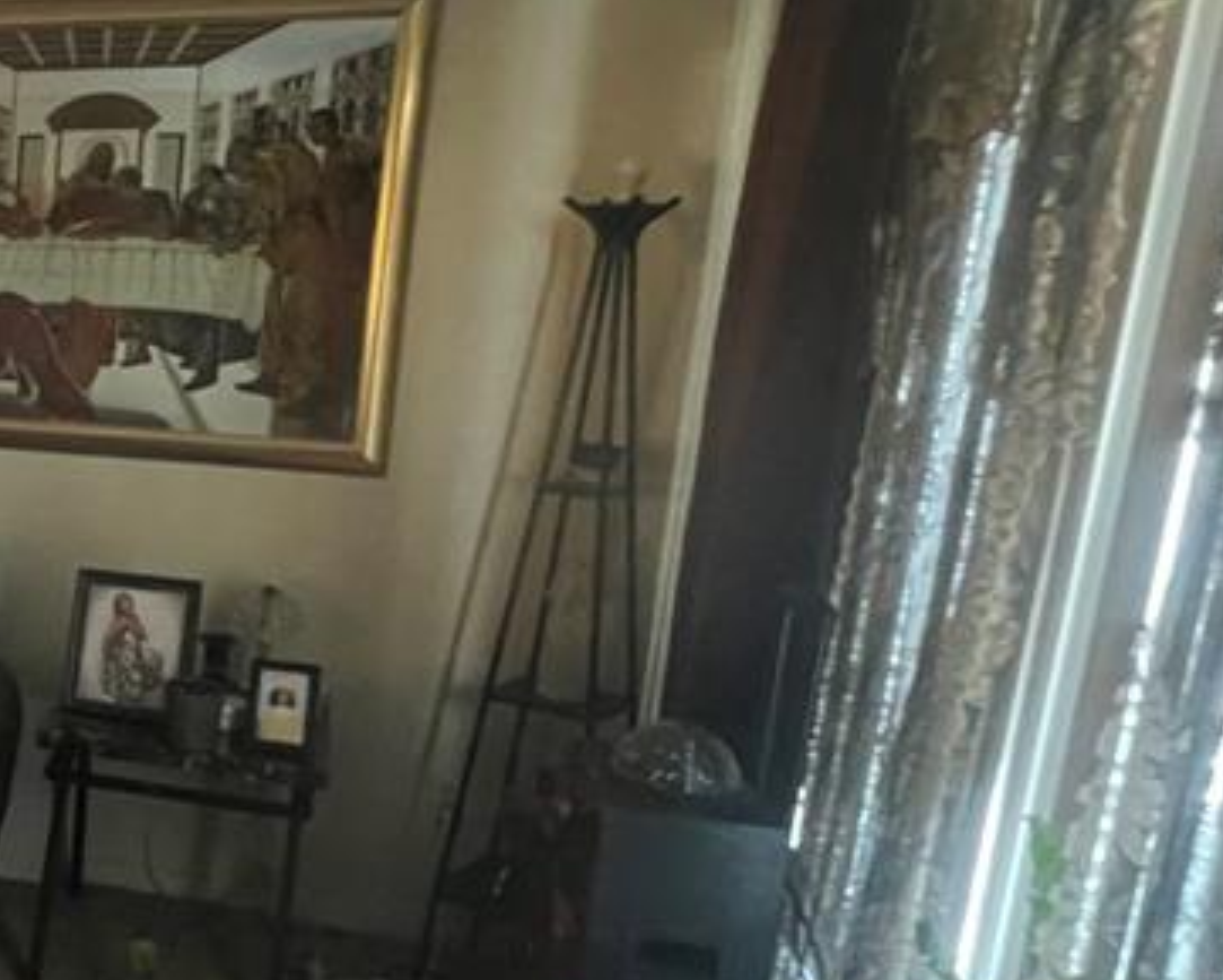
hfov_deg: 38.2
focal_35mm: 36
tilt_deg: -10.7
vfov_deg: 41.1
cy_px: 536
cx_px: -227
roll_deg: -1.1
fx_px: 1303
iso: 1250
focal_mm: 1.57
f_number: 1.8
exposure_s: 1/34
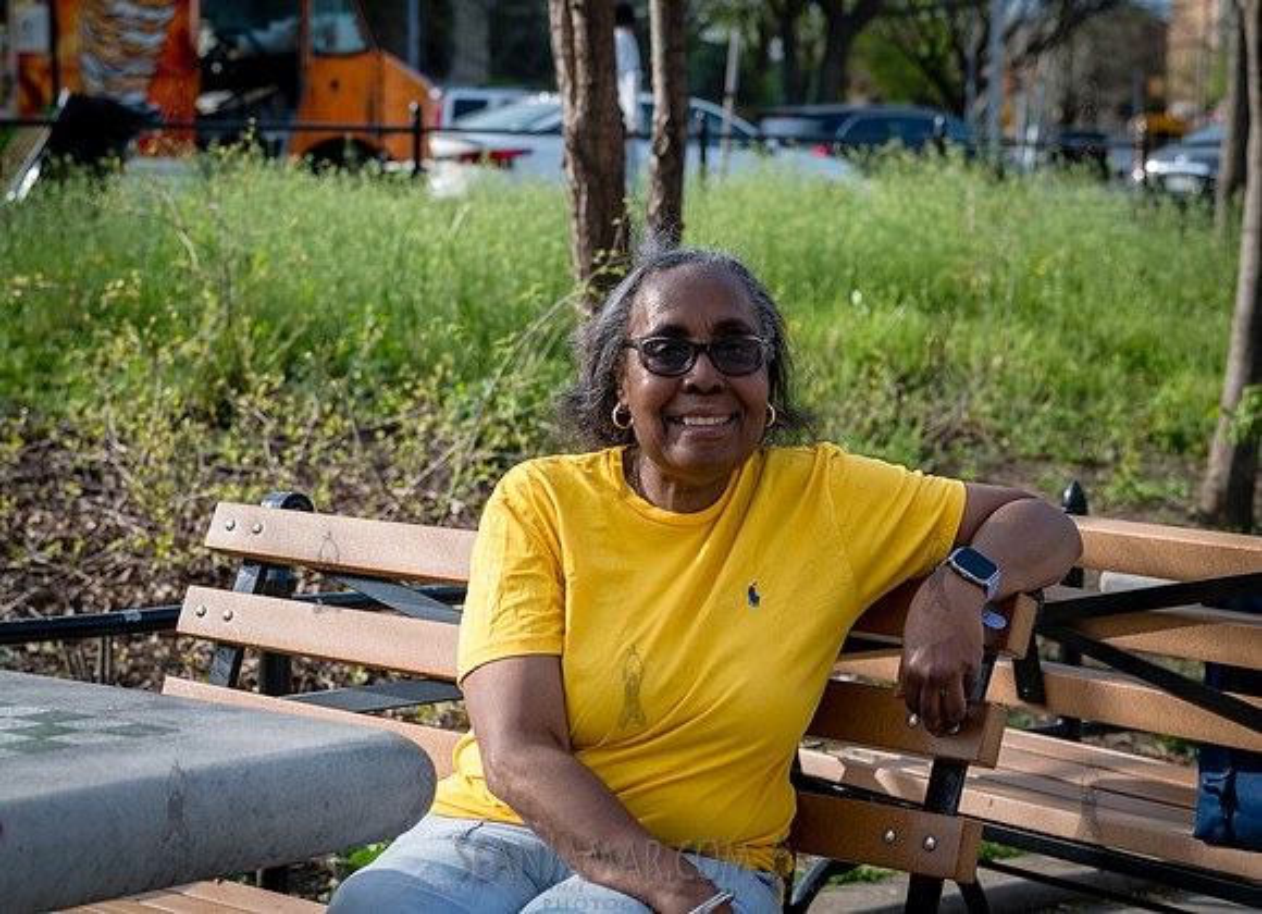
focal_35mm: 74
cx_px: 656
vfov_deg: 19.4
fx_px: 2676
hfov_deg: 26.5
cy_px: 440
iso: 200
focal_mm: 60
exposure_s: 1/800
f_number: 4.5
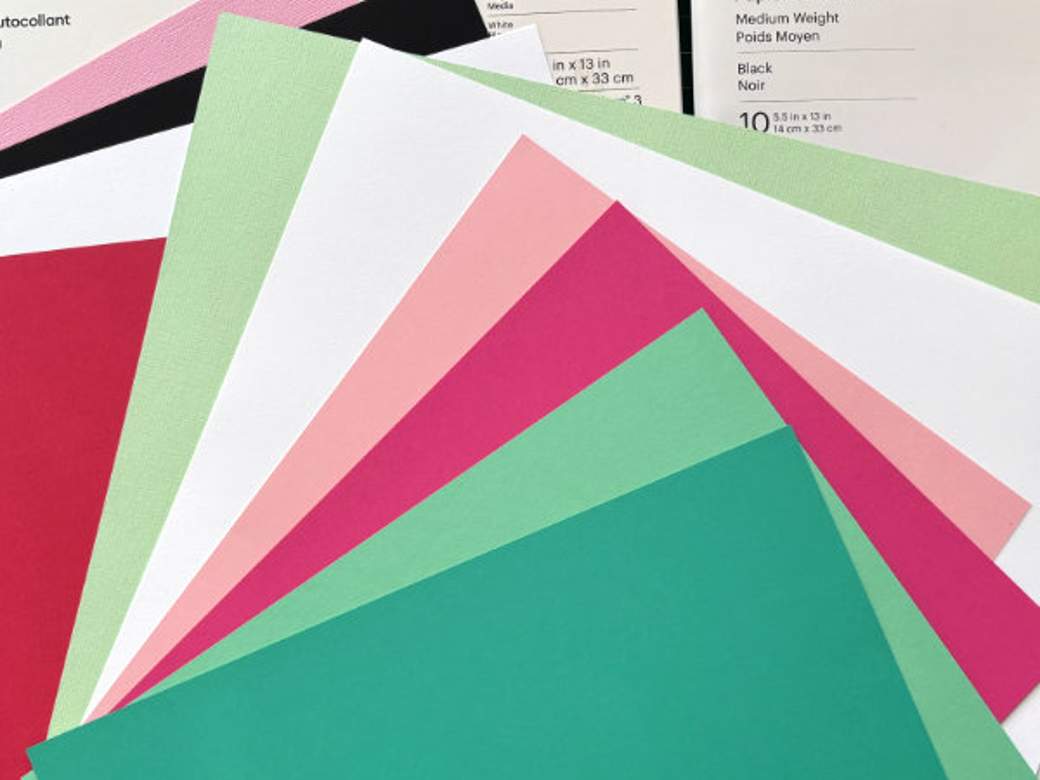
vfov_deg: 36.8
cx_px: 378
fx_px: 1172
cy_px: 431
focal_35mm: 39
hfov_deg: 47.3
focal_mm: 6
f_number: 1.6
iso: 40
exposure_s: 1/121
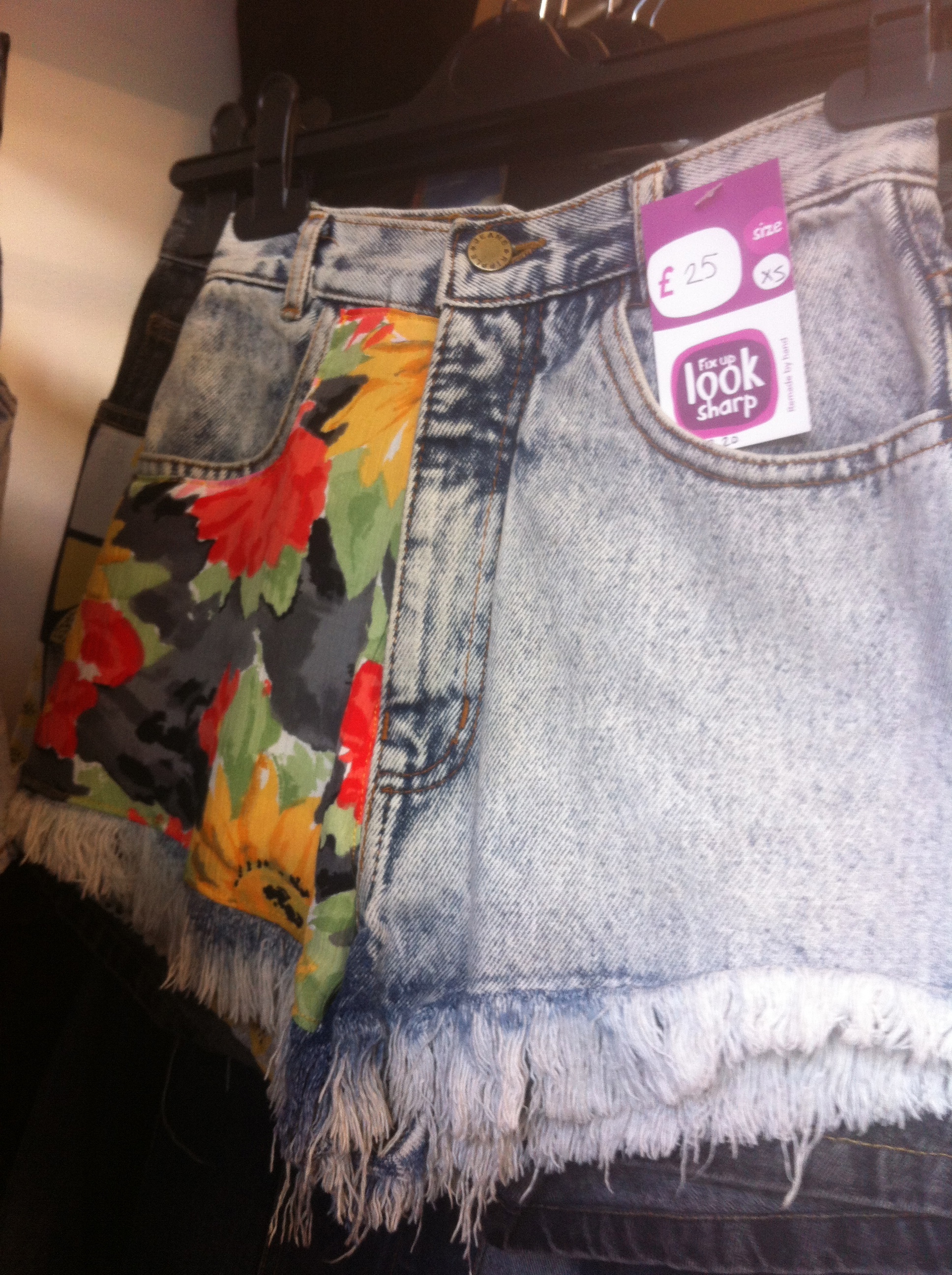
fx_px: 1287
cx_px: 476
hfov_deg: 40.6
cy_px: 638
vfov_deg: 52.7
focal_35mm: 35
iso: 80
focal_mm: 3.85
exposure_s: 1/20
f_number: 2.8
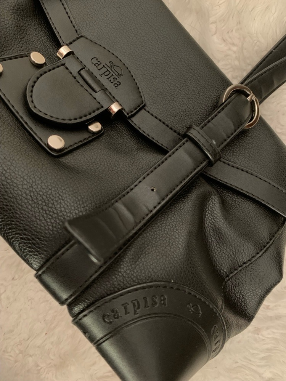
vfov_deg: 67.3
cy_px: 190
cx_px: 143
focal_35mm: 26
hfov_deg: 53.1
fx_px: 286
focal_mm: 4.25
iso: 640
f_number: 1.8
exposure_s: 1/30
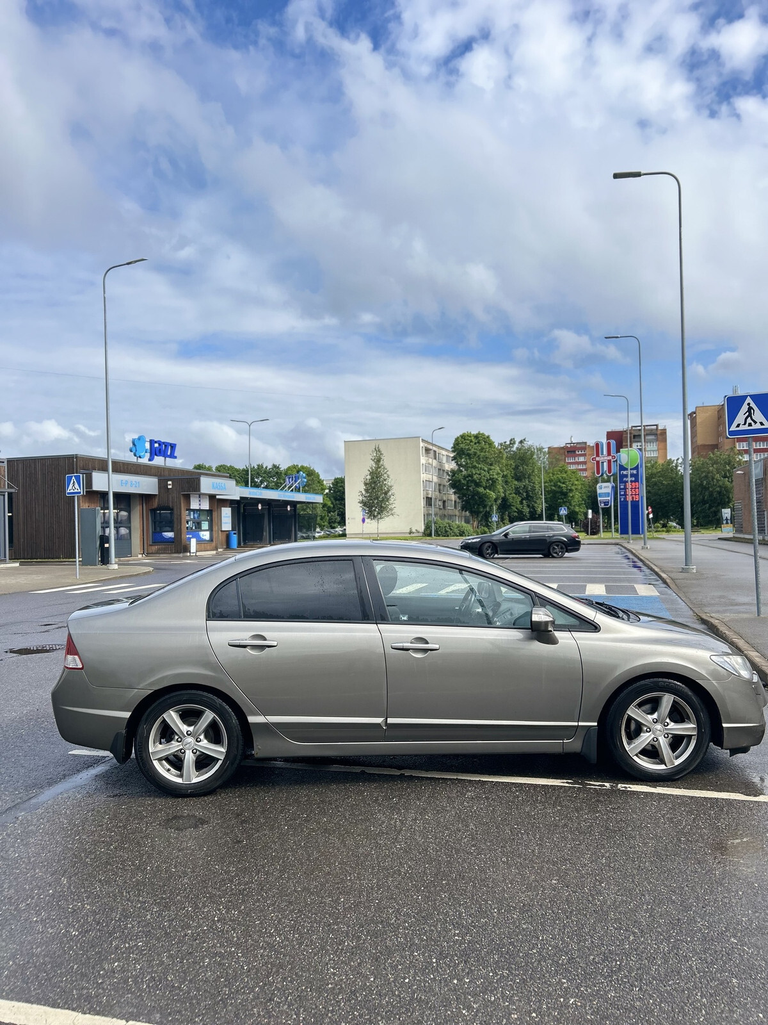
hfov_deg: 53.1
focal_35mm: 26
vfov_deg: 67.3
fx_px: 769
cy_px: 512
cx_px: 384
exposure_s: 1/1779
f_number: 1.5
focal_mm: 5.7
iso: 50
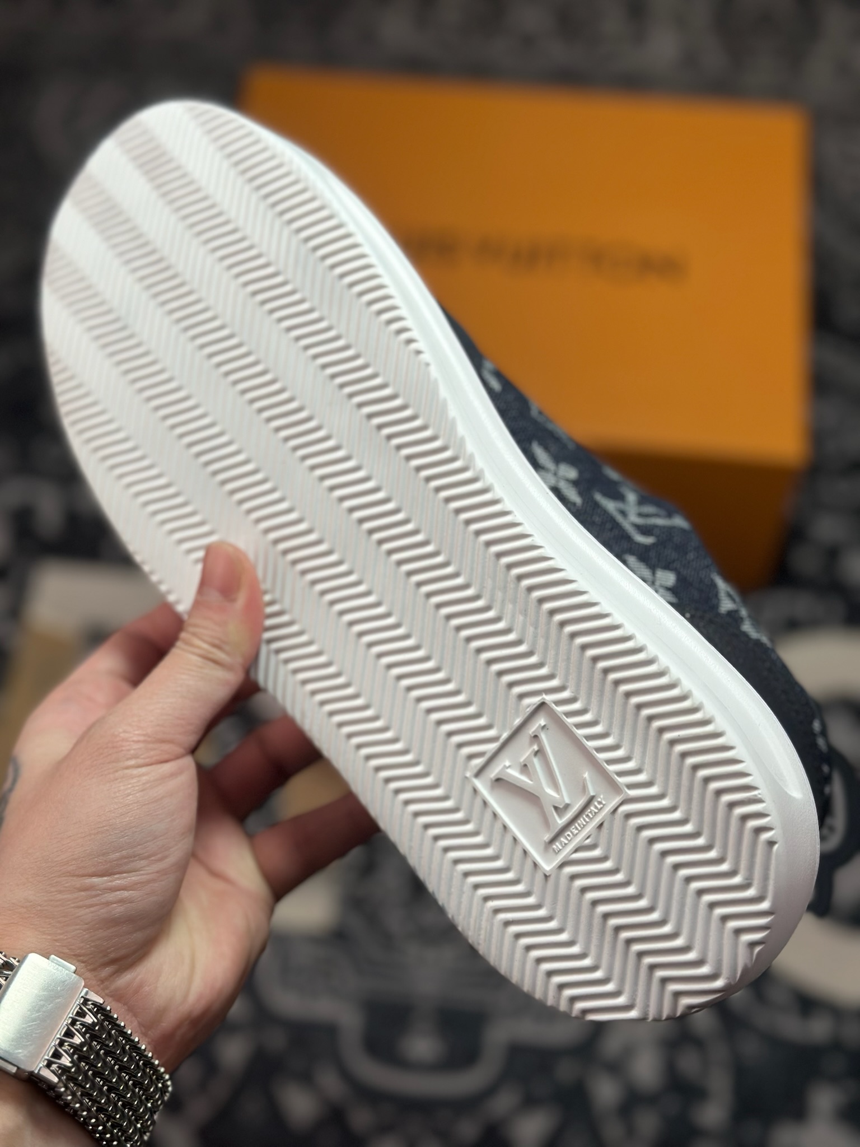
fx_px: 1590
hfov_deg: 30.3
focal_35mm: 48
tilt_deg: -57.6
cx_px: 430
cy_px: 574
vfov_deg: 39.7
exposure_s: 1/1953
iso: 80
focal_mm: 6.86
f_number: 1.78
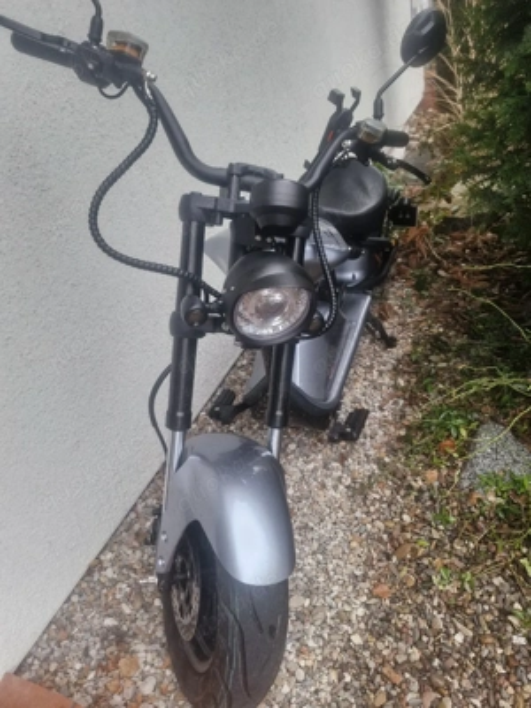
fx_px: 470
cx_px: 266
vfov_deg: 73.9
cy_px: 354
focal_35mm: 23
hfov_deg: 58.9
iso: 160
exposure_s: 1/100
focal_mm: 5.54
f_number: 1.8
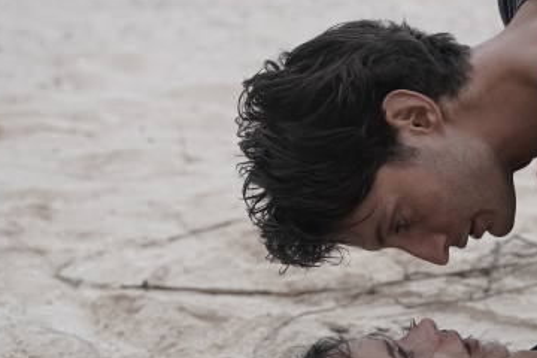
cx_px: 458
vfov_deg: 12.3
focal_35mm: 111
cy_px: 236
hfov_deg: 18.2
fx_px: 1656
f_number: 2.8
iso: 3200
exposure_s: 1/400
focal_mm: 50
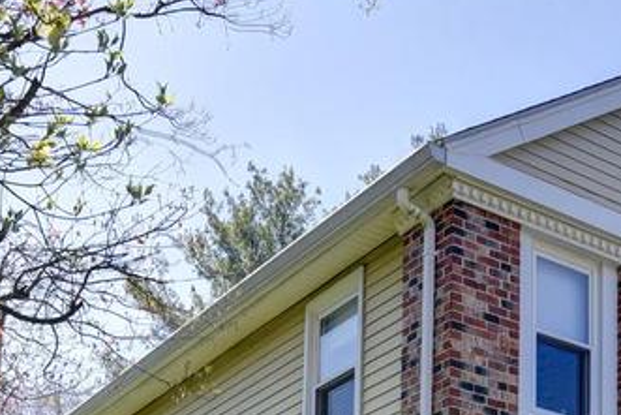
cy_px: 697
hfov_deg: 26.9
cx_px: 484
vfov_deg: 16.2
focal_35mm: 74
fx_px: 1277
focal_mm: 17
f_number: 7.1
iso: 100
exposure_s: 1/100
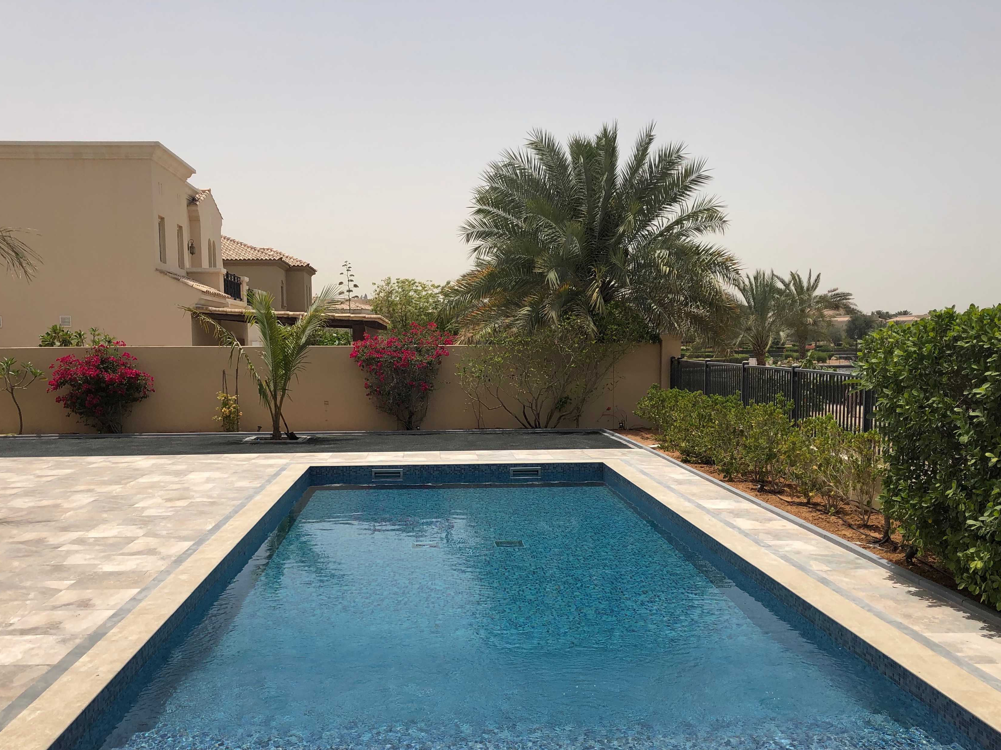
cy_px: 448
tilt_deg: -6.9
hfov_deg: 53.9
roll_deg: +0.6
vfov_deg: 41.6
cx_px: 469
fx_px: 983
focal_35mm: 34
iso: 20
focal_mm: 4
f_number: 1.8
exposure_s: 1/3690
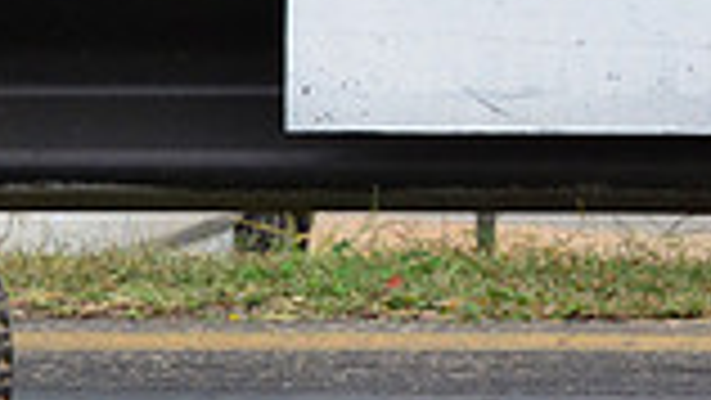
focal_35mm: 317
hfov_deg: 6.7
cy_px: 180
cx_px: -486
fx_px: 5977
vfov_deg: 3.8
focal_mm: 55
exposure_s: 1/500
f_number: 11
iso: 1000
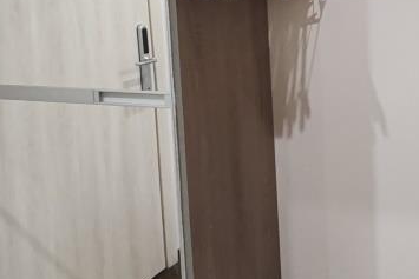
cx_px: 349
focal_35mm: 48
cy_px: 21
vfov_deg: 27.0
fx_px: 559
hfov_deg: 39.1
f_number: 2.2
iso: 500
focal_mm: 1.96
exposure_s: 1/33
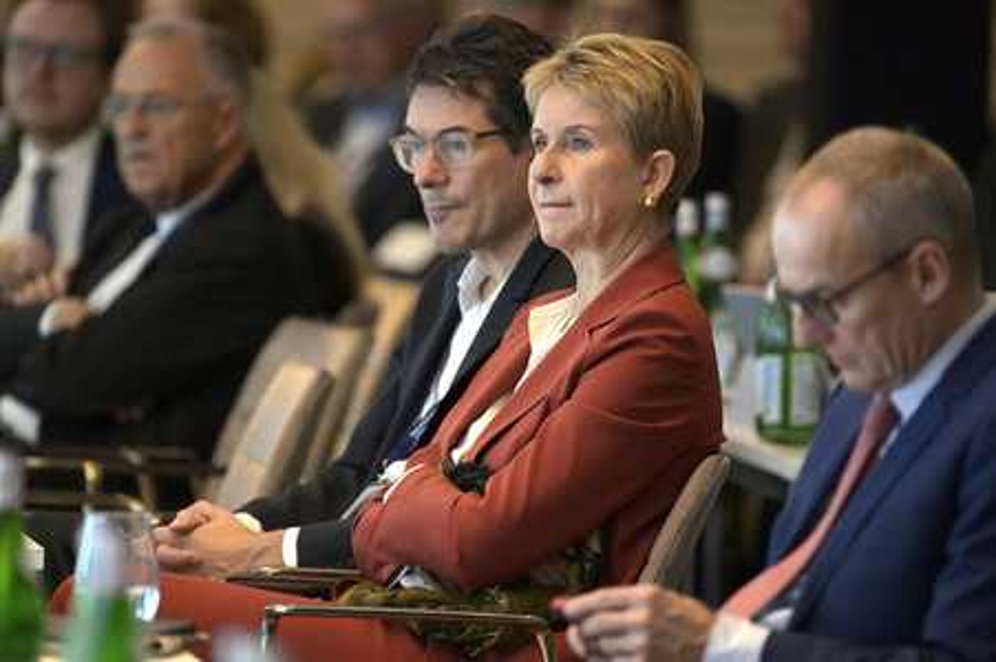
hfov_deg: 4.1
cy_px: 331
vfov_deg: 2.7
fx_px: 13823
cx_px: 498
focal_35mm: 500
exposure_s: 1/250
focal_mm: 500
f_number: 5.6
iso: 8000
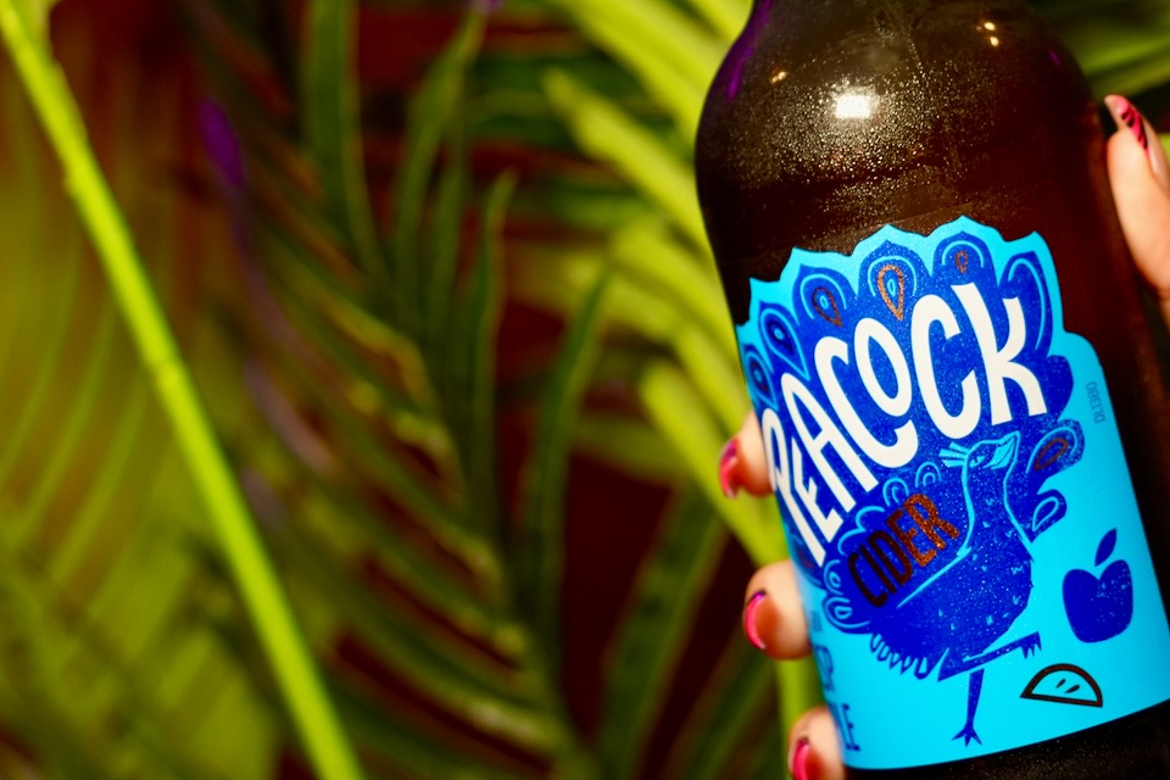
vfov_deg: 13.4
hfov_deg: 19.7
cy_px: 200
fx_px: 3315
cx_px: 1019
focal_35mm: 102
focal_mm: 51
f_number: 3.5
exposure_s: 1/60
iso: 1250
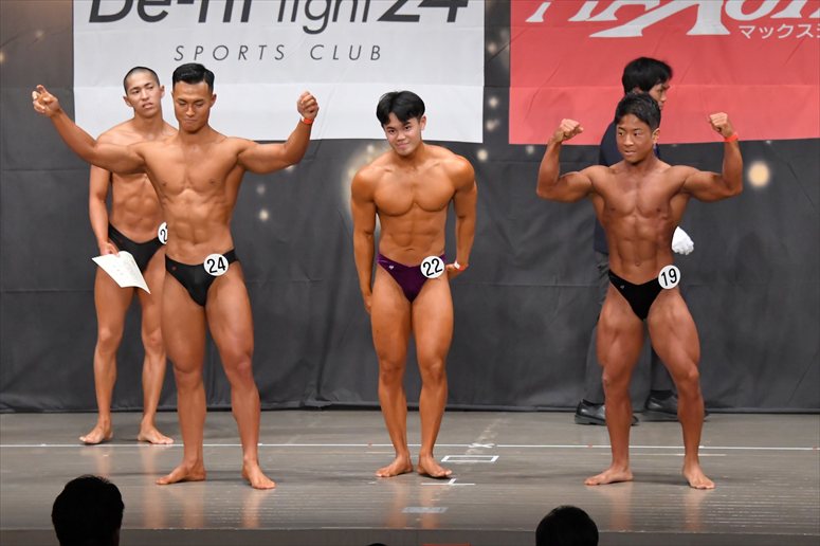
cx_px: 410
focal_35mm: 174
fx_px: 3961
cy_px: 273
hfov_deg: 11.8
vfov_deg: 7.9
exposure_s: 1/400
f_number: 5.6
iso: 6400
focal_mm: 116
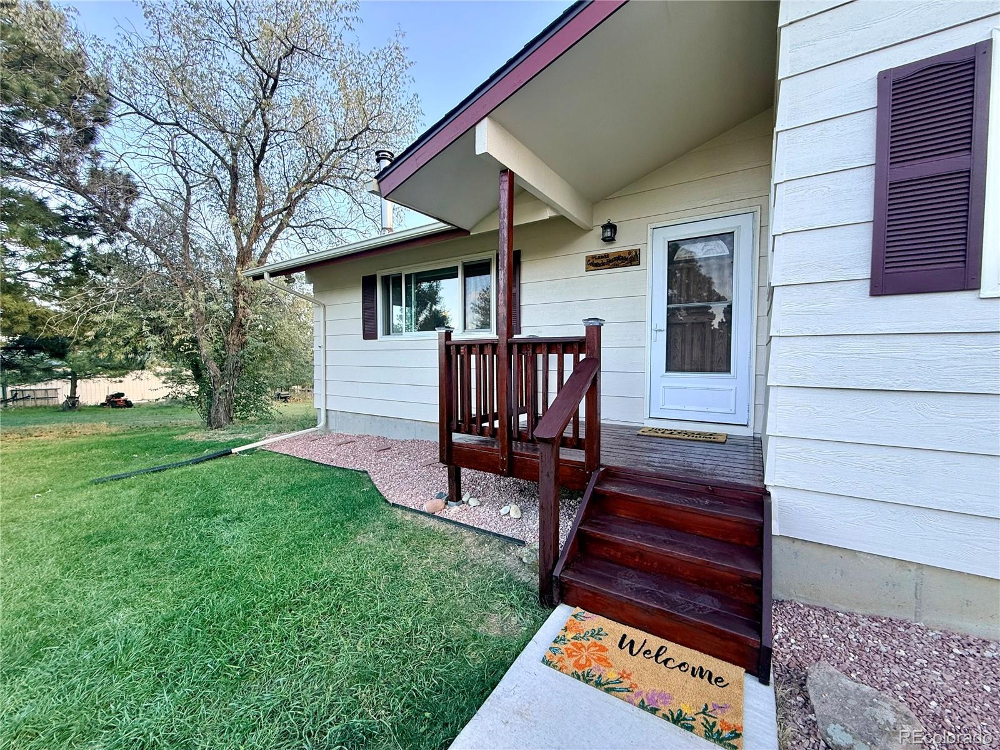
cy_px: 375
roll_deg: -0.1
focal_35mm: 14
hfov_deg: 102.1
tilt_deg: -3.2
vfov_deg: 85.7
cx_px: 500
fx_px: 404
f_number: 2.2
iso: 64
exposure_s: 1/144
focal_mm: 2.22
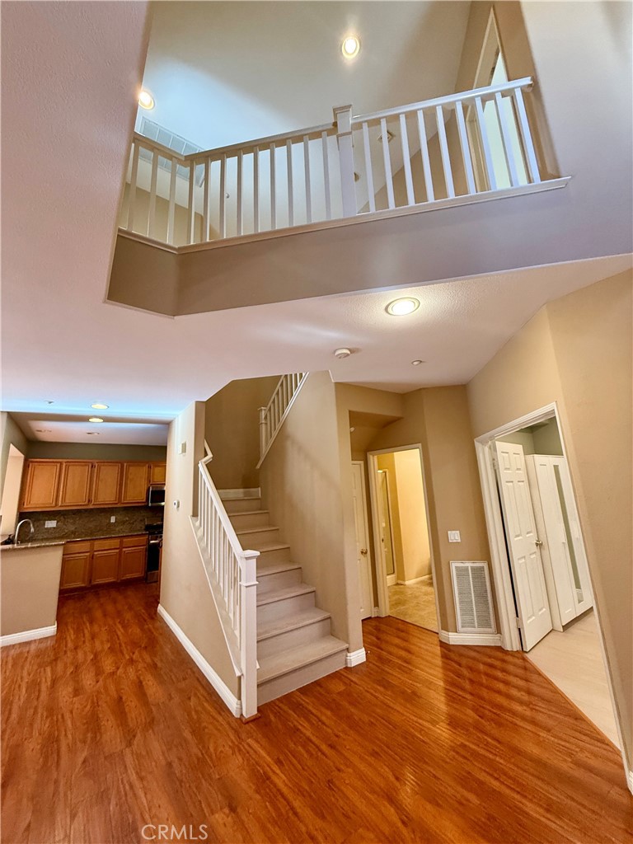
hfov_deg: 85.7
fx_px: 341
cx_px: 316
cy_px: 422
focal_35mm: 14
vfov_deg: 102.1
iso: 400
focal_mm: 2.22
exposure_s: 1/120
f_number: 2.2
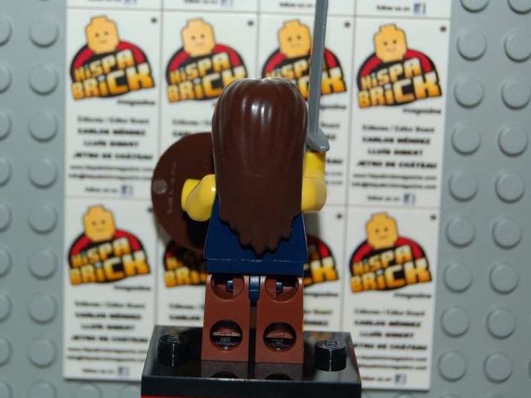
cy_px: 199
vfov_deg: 16.3
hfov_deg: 21.6
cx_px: 240
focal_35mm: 91
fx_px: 1389
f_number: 5.6
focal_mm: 55
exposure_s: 1/60
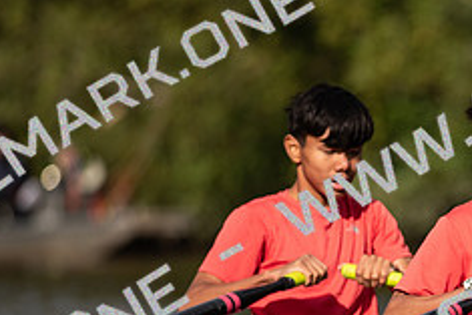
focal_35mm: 741
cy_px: 242
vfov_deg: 1.9
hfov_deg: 2.8
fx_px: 9721
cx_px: 524
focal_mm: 300
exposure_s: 1/1600
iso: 100
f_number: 4
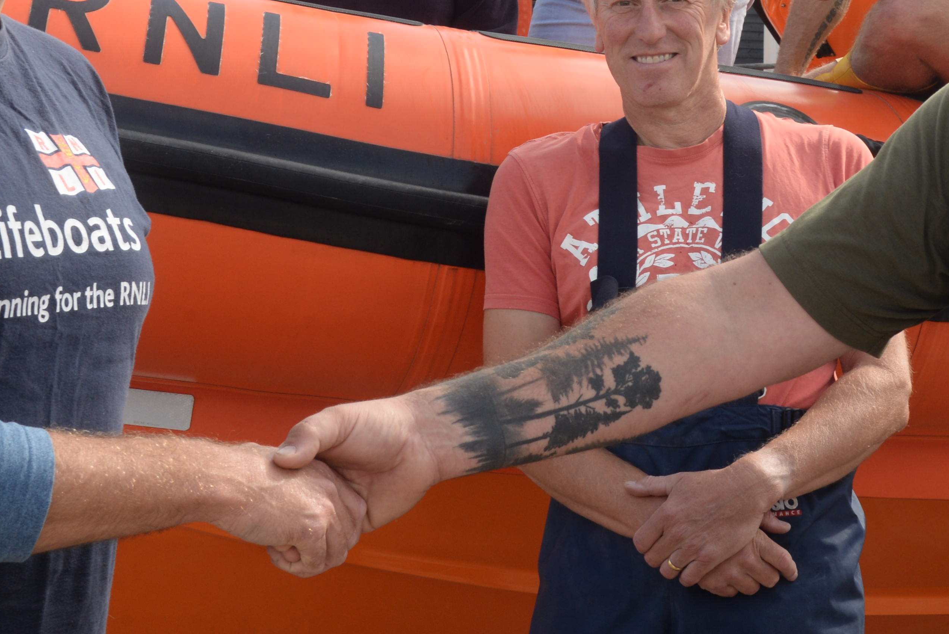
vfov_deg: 15.1
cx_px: 684
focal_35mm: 90
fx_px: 2373
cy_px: 135
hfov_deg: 22.4
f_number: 11
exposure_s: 1/200
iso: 400
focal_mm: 38
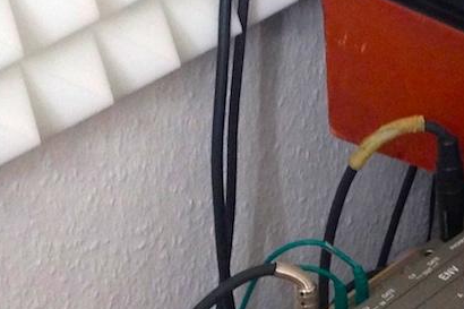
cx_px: 608
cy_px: 306
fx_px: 1726
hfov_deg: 14.6
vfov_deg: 10.2
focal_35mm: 134
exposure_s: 1/20
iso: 200
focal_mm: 4.12
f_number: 2.4
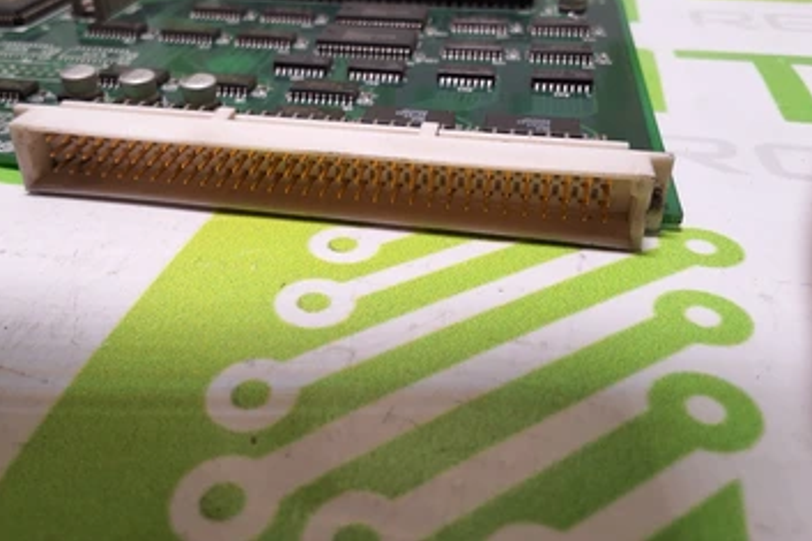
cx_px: 359
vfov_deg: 39.6
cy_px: 198
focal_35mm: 33
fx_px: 744
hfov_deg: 57.1
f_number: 1.9
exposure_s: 1/120
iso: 50
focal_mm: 2.91
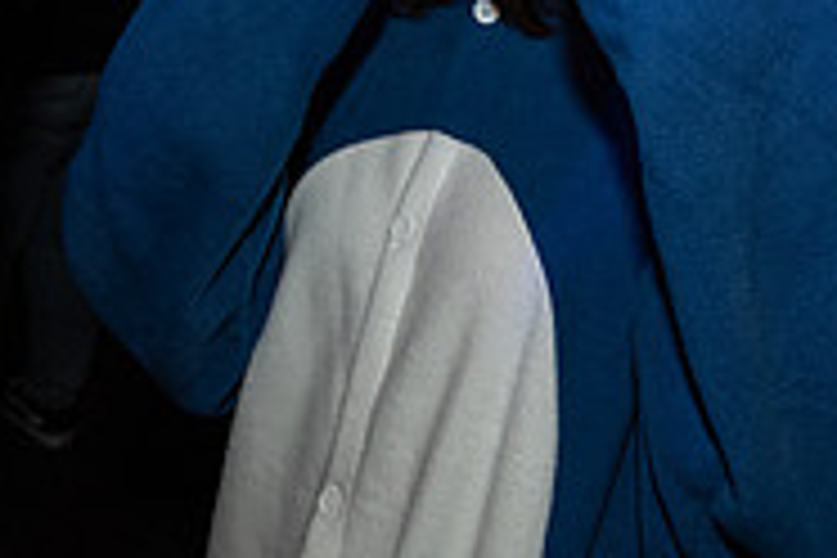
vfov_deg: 21.0
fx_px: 1348
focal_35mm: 58
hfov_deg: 34.1
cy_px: -192
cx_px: 570
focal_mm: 14
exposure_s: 1/60
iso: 2000
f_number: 3.5
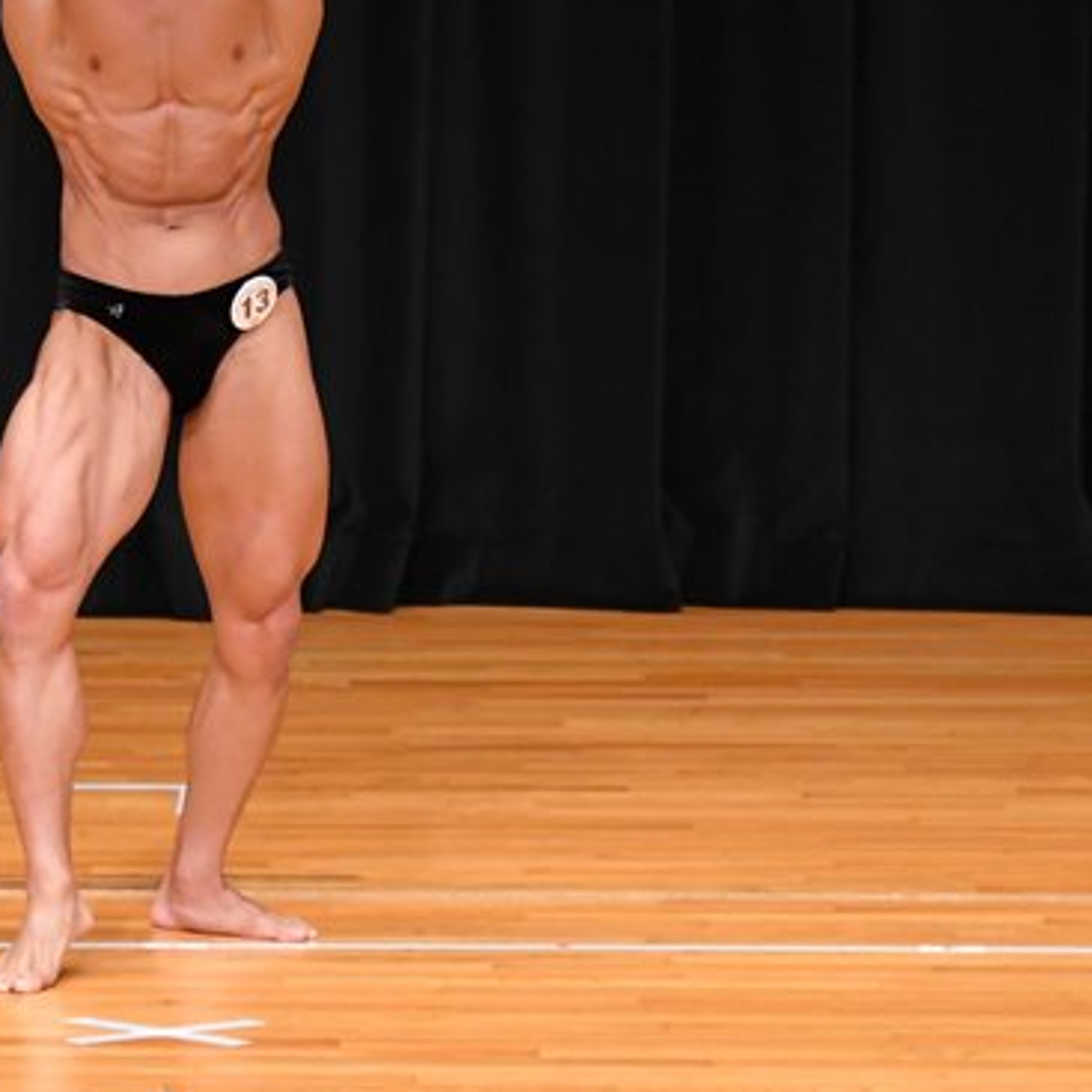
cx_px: 204
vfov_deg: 3.4
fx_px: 18238
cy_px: 375
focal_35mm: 511
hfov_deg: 3.4
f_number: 5.6
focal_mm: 190
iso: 4000
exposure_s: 1/400
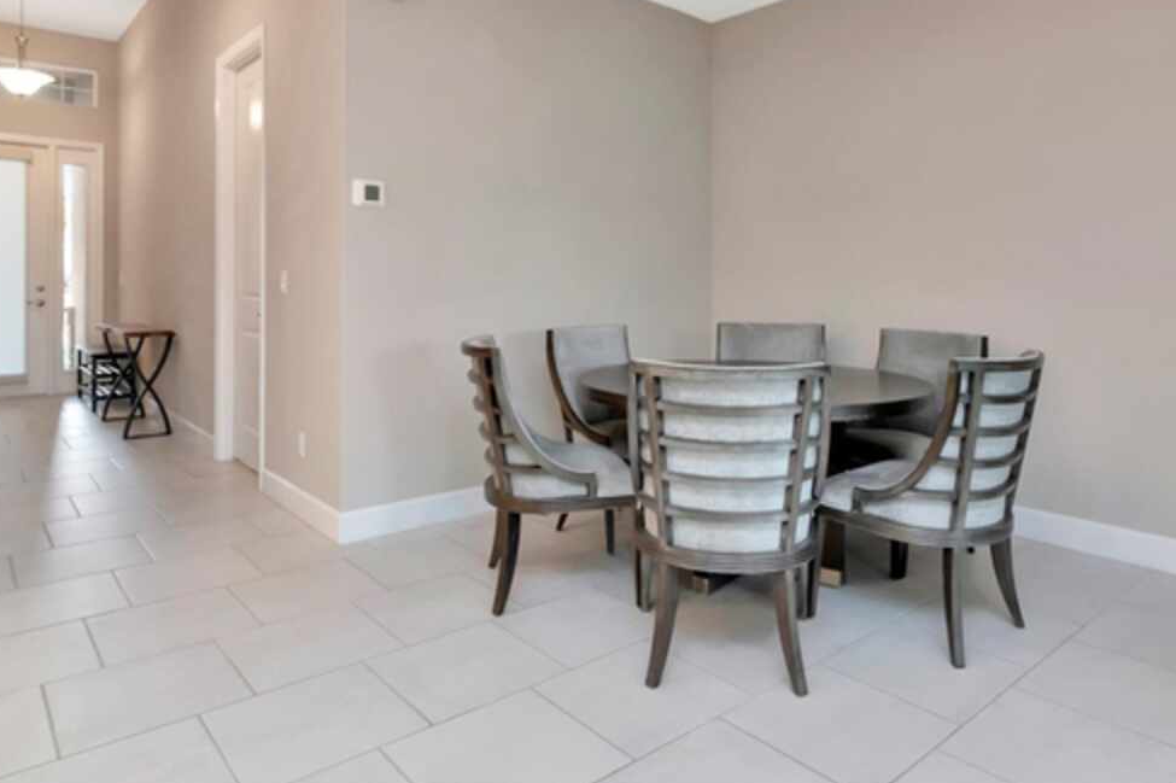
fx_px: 707
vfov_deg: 56.9
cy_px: 273
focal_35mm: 22
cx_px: 619
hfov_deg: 79.4
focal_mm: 11
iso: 1000
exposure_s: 1/40
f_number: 9
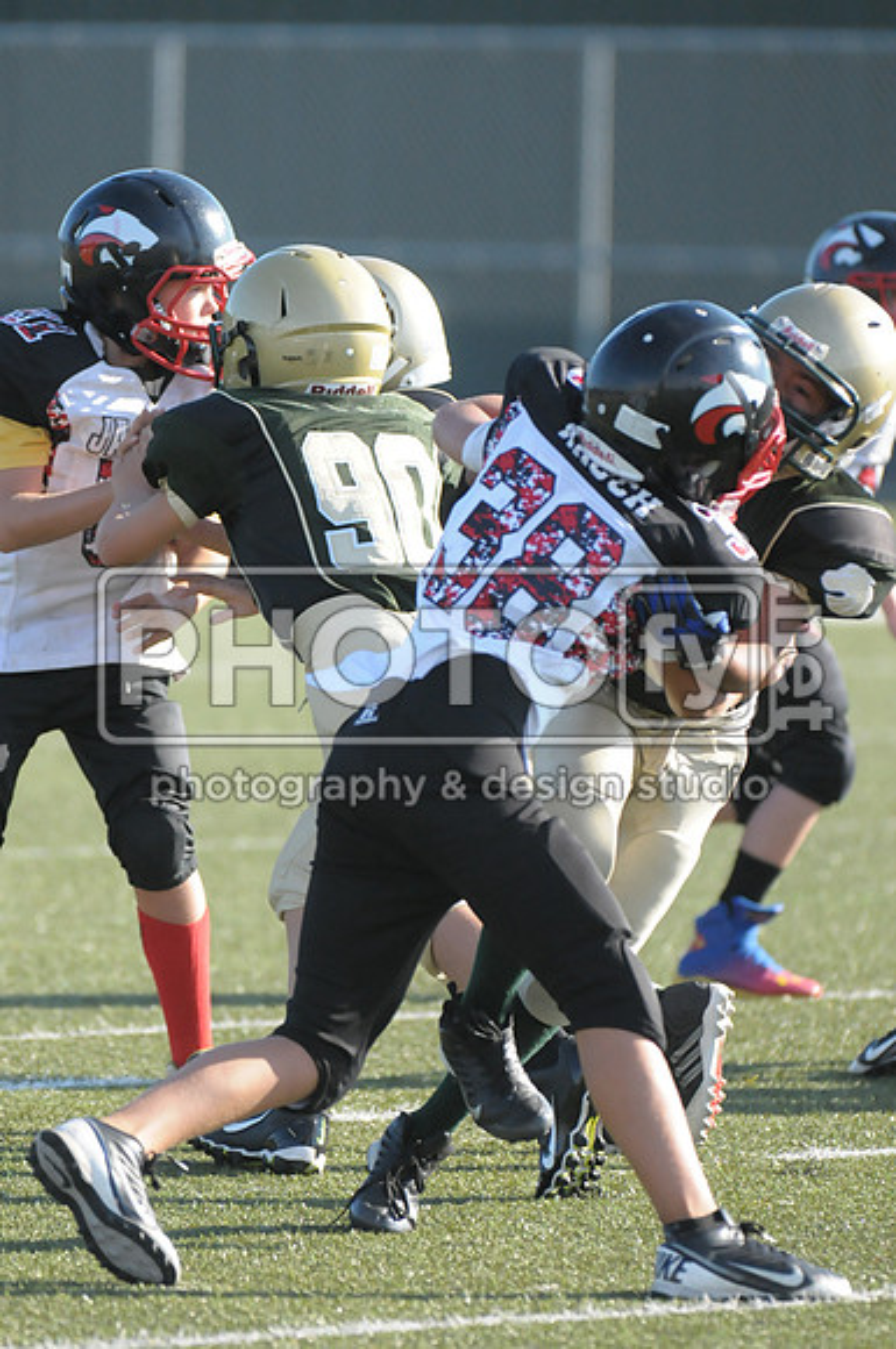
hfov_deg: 3.4
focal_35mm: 405
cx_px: 448
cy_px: 674
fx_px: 15164
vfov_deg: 5.1
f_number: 4
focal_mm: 270
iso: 1600
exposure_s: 1/4000
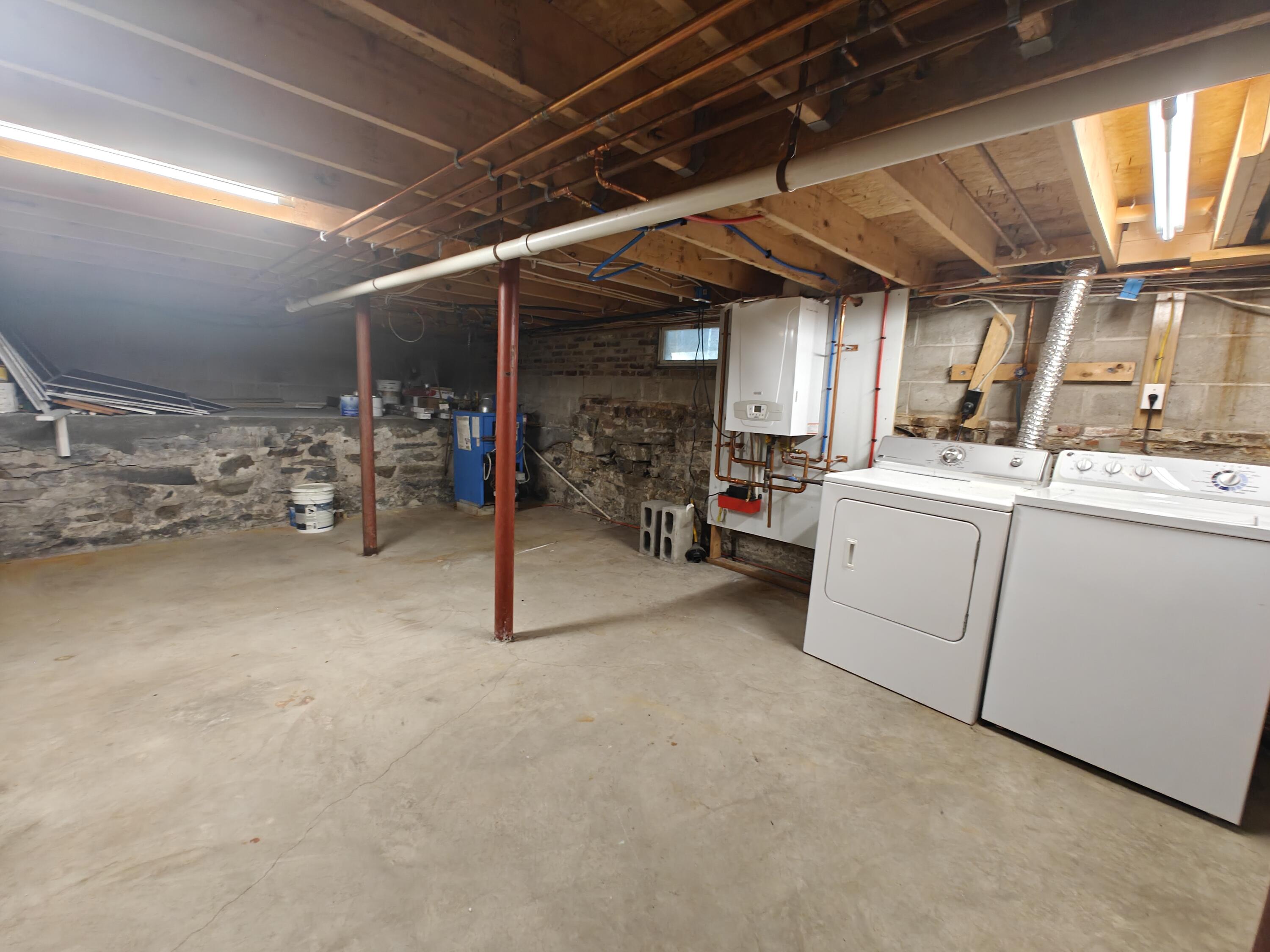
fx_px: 514
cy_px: 476
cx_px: 635
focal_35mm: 14
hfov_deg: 102.1
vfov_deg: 85.7
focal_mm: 2.62
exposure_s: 1/20
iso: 250
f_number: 2.2
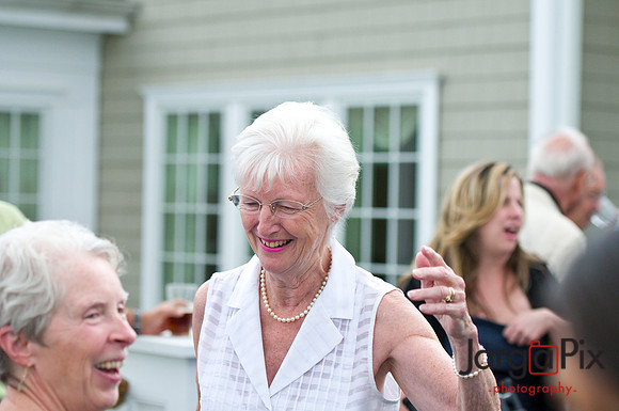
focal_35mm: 112
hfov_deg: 18.2
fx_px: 1932
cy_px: 206
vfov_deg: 12.1
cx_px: 310
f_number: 3.2
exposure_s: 1/800
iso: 400
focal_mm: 75
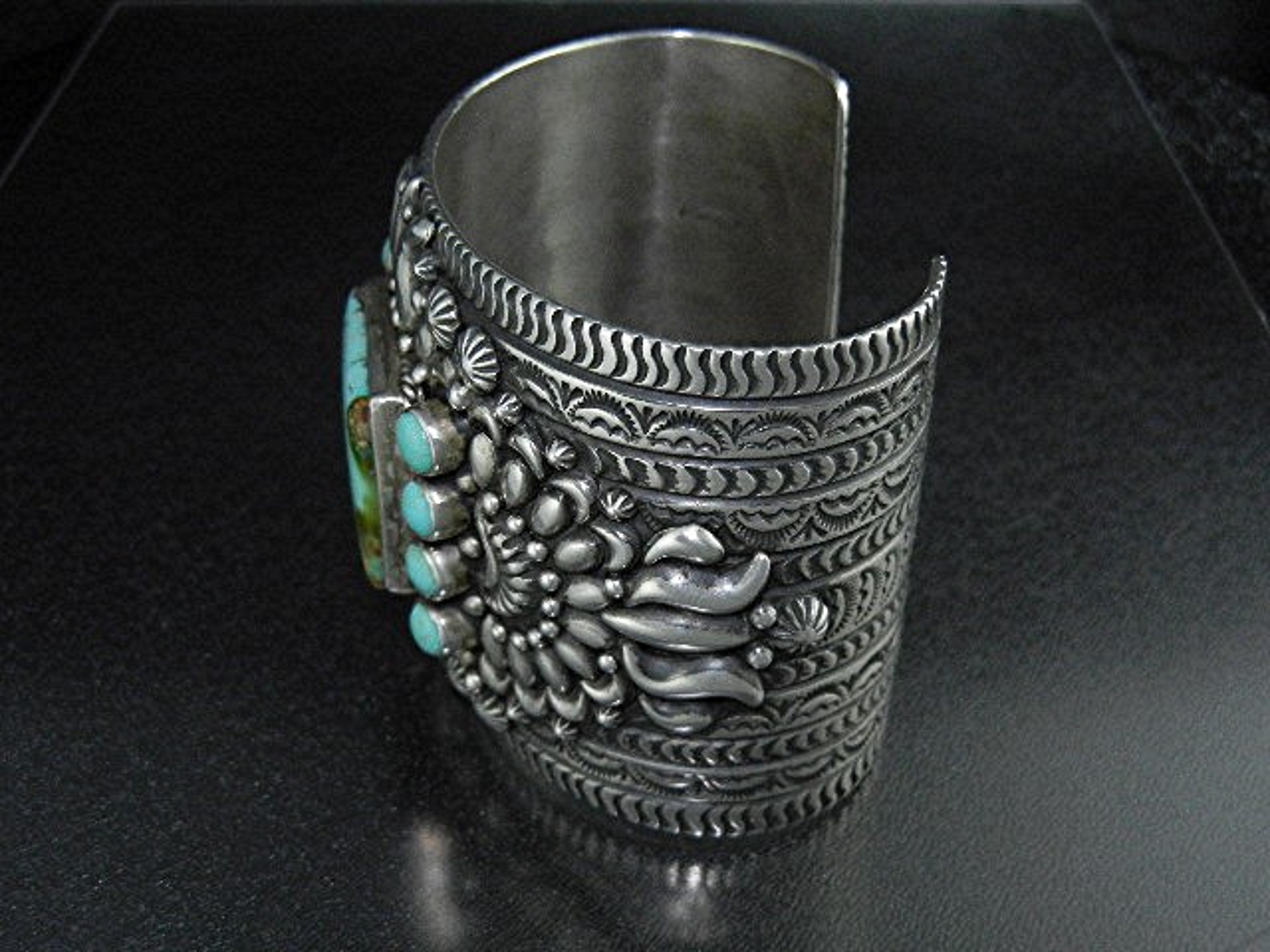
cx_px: 635
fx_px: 1651
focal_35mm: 45
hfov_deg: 42.1
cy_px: 476
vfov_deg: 32.2
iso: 800
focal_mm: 8.1
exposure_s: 1/30
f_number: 7.6
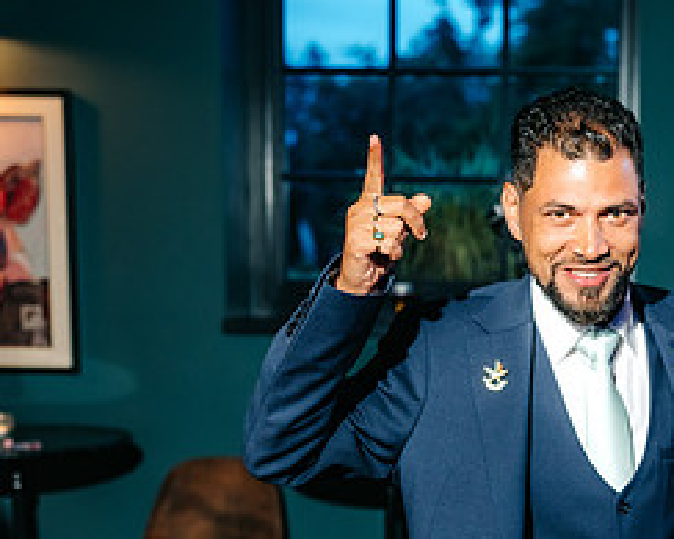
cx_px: 602
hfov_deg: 23.8
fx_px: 1555
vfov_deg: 19.2
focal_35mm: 78
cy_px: 510
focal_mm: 35
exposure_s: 1/200
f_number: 2.2
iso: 400
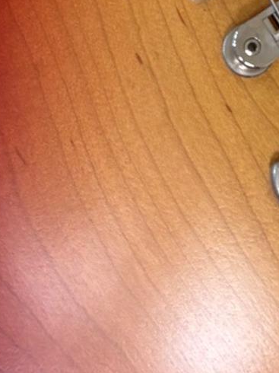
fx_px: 1495
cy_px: -347
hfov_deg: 10.7
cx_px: 188
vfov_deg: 12.6
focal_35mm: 139
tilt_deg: -70.6
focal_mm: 5.96
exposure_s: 1/60
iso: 100
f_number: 1.6
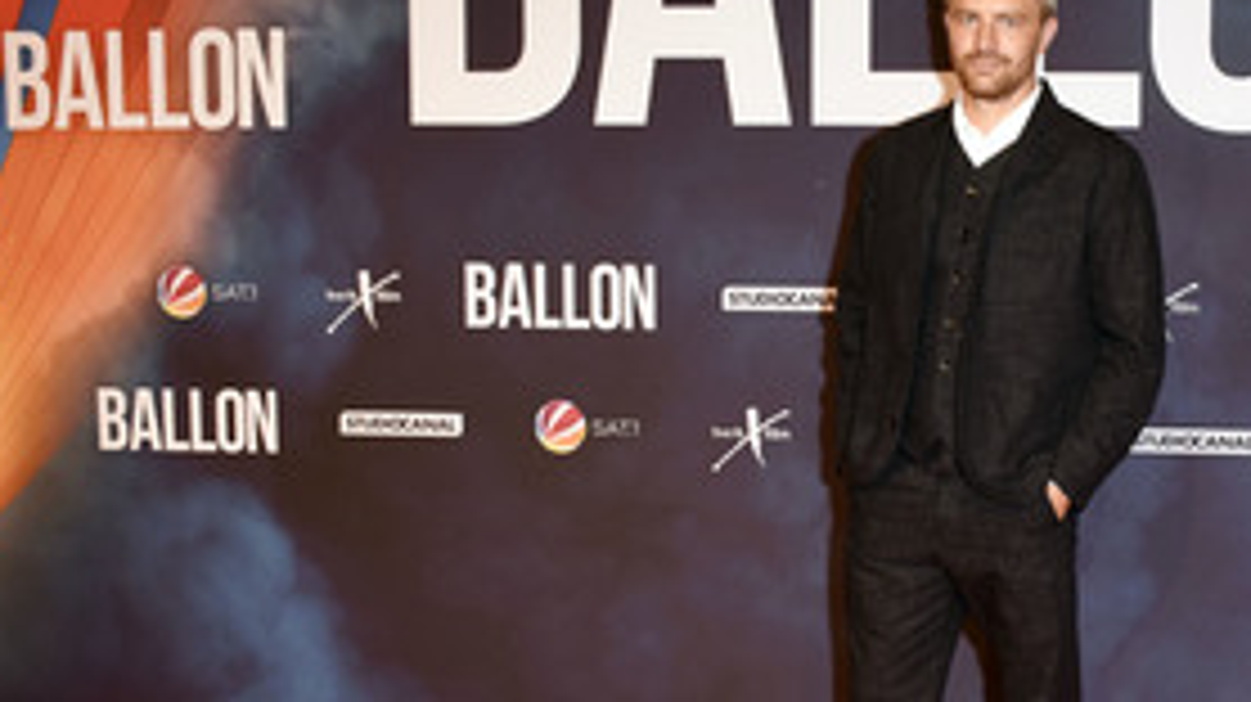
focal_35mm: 56
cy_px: 405
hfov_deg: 36.3
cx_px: 956
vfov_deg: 21.4
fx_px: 1857
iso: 320
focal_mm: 22
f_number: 6.3
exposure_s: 1/100
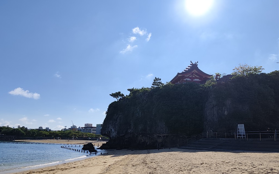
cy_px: 100
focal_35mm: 32
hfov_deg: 59.7
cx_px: 139
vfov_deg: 39.3
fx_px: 243
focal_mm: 6.07
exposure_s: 1/1722
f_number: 1.7
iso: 50
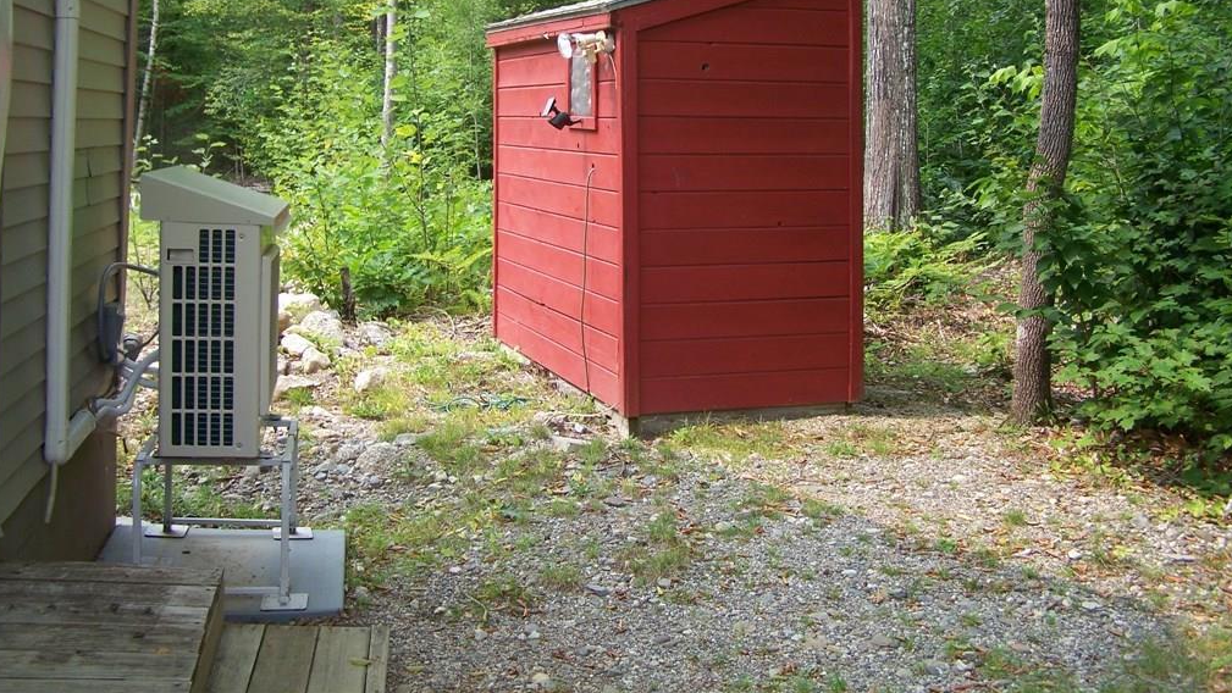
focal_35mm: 42
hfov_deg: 48.3
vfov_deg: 28.2
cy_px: 226
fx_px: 1372
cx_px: 612
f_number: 2.8
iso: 64
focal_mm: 6.3
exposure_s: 1/160
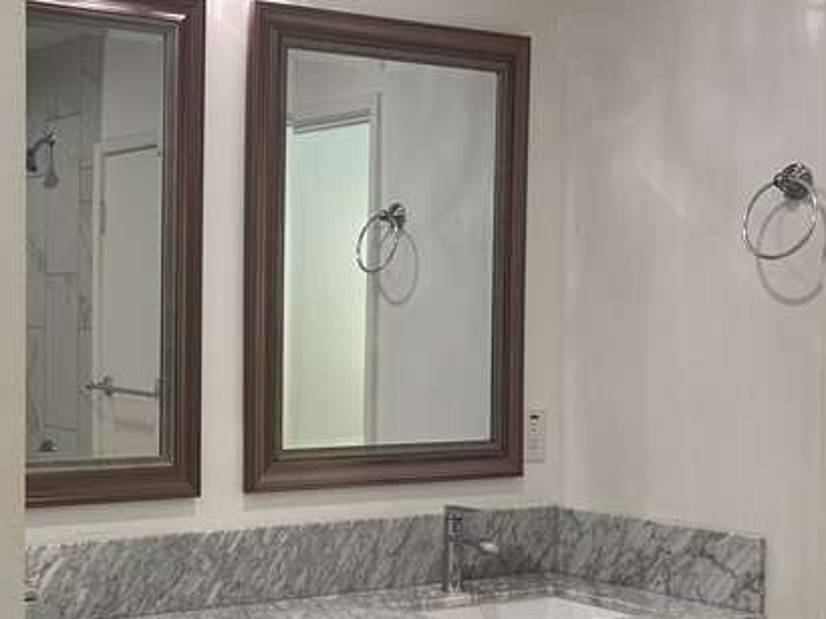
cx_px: 173
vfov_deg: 24.4
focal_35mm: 60
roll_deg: -0.5
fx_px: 1431
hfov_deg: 31.4
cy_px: 337
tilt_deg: +0.7
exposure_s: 1/120
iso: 100
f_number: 1.78
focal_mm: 6.86
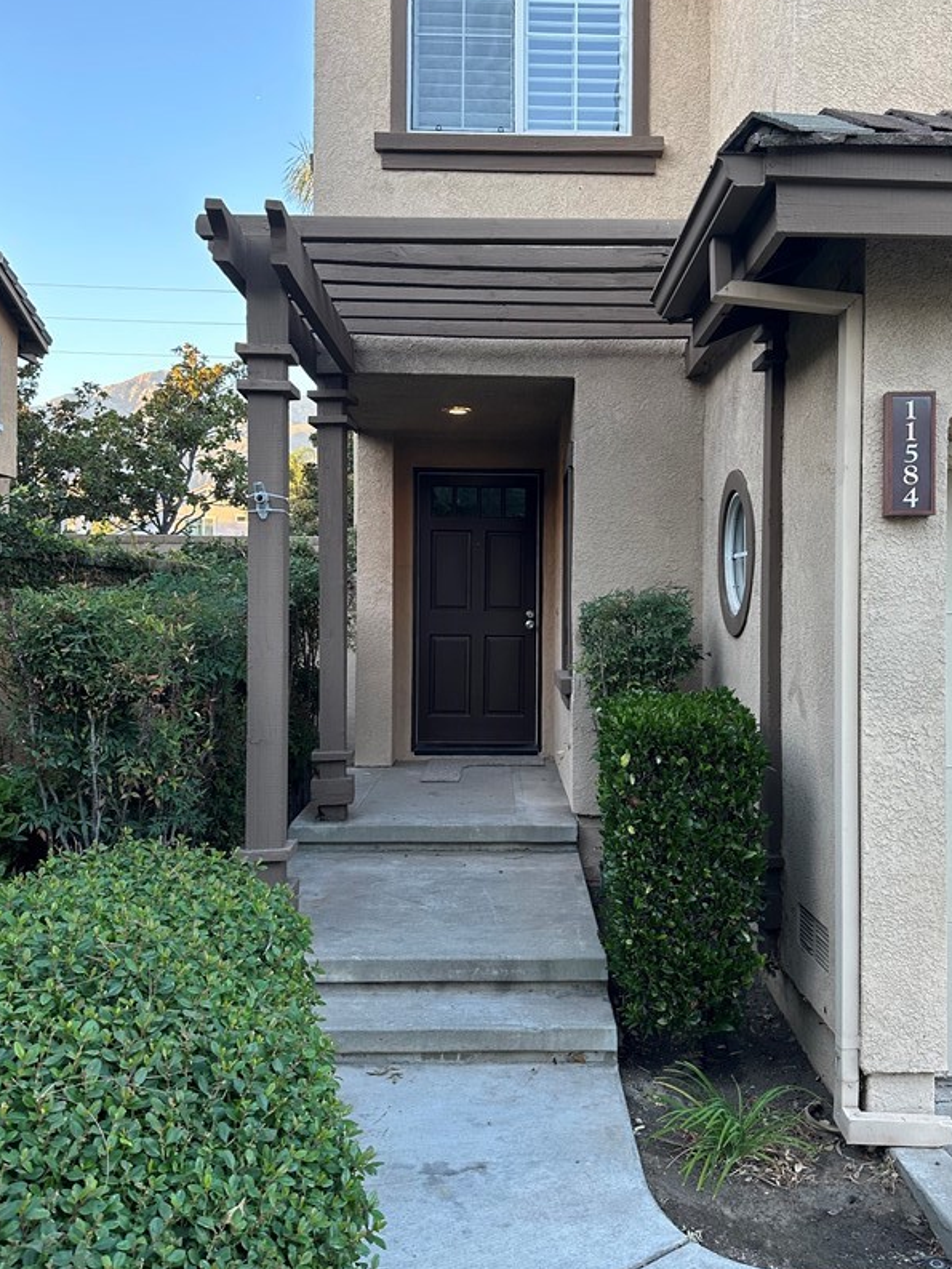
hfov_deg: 45.3
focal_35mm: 31
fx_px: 1136
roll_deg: +0.0
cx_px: 560
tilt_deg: +1.7
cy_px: 616
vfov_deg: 58.3
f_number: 1.78
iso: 100
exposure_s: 1/130
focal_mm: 6.86
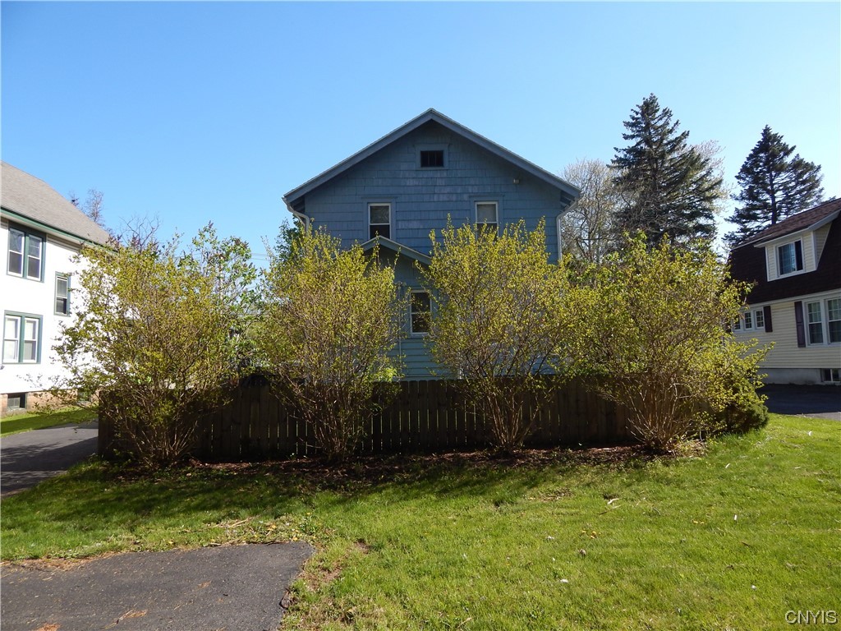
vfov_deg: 58.9
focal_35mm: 23
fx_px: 559
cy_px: 316
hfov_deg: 73.9
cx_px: 420
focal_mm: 4
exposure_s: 1/1000
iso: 125
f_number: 3
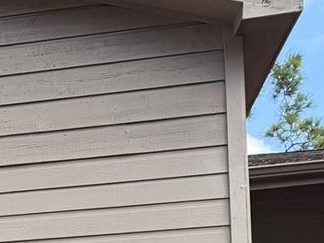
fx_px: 1254
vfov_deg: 10.0
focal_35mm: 134
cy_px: 541
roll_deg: -1.5
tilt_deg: +6.1
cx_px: -485
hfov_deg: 11.7
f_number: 1.78
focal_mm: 6.76
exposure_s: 1/1727
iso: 100
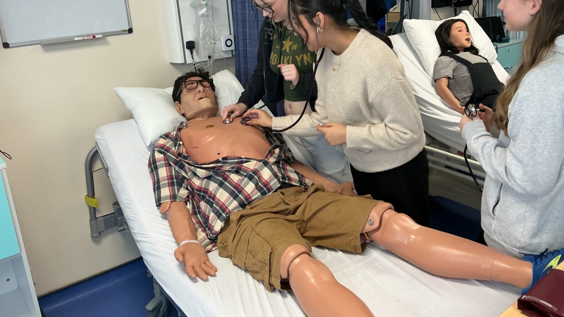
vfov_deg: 36.6
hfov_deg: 61.0
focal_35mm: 32
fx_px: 479
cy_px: 130
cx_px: 279
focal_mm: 3
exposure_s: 1/60
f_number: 1.8
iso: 50
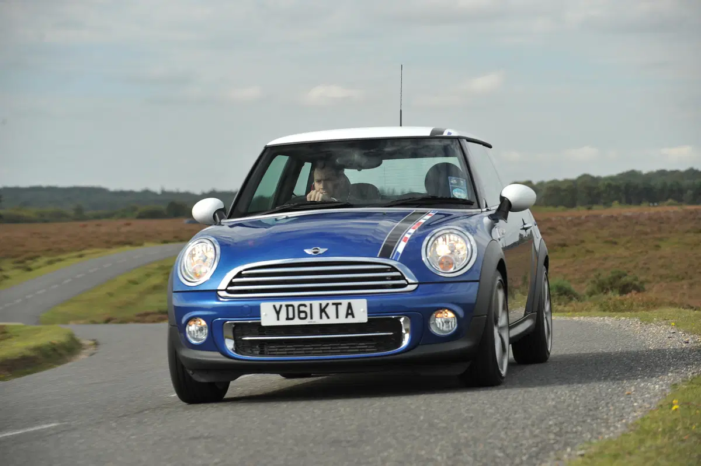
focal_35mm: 130
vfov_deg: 10.5
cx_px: 350
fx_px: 2530
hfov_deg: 15.8
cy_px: 233
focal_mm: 130
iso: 200
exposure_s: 1/200
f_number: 5.6
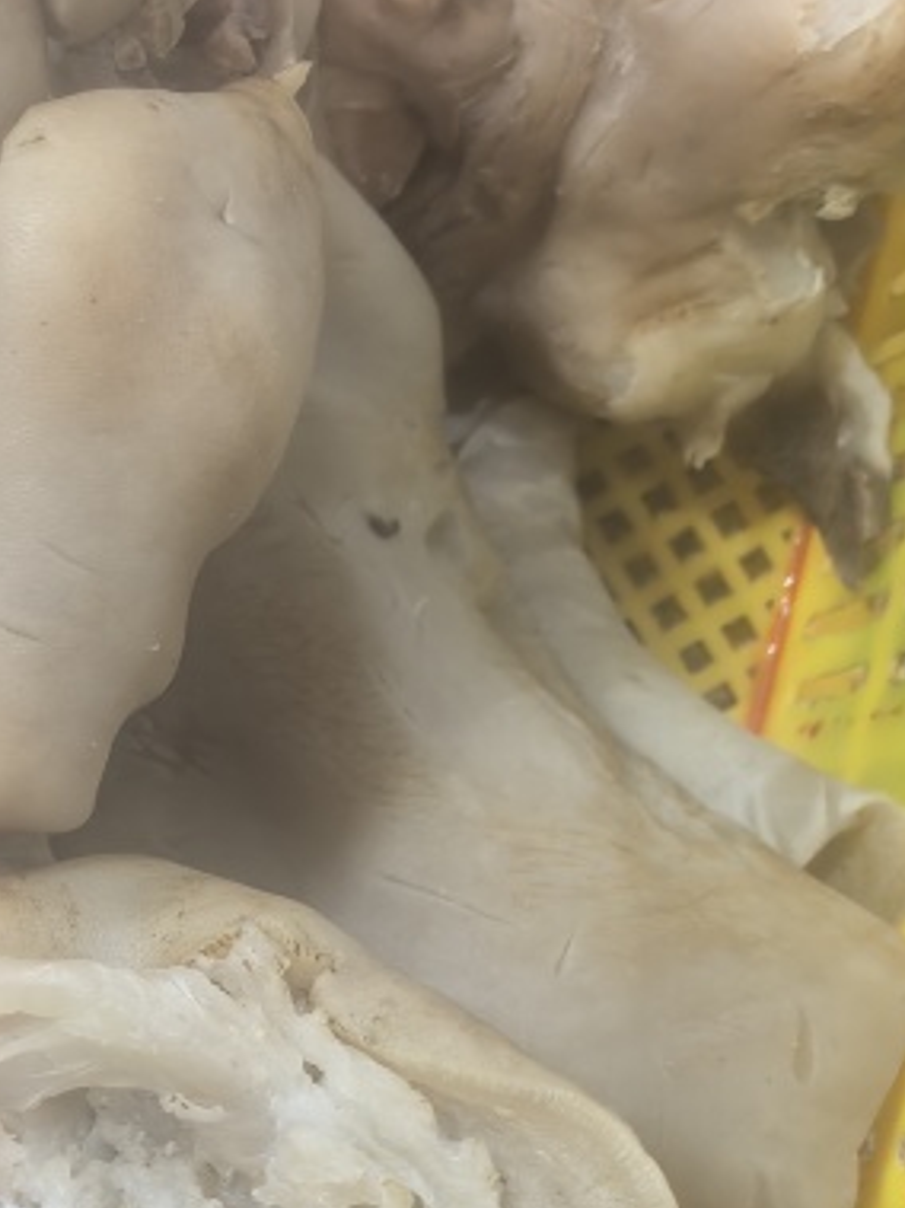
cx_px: -102
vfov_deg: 25.5
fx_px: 2651
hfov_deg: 18.6
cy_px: 798
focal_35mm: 76
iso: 250
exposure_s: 1/100
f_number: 2
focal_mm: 6.98
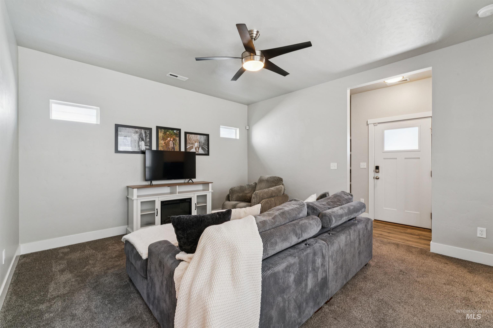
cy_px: 164
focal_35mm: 15
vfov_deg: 75.9
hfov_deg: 98.9
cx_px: 246
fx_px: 211
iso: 400
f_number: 13
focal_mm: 15.4
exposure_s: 1/5
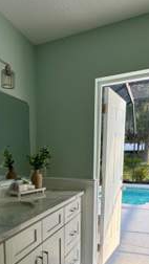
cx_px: 46
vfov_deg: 63.8
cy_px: 183
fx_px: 203
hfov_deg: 39.6
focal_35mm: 29
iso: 40
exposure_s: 1/167
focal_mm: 2.22
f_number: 2.2
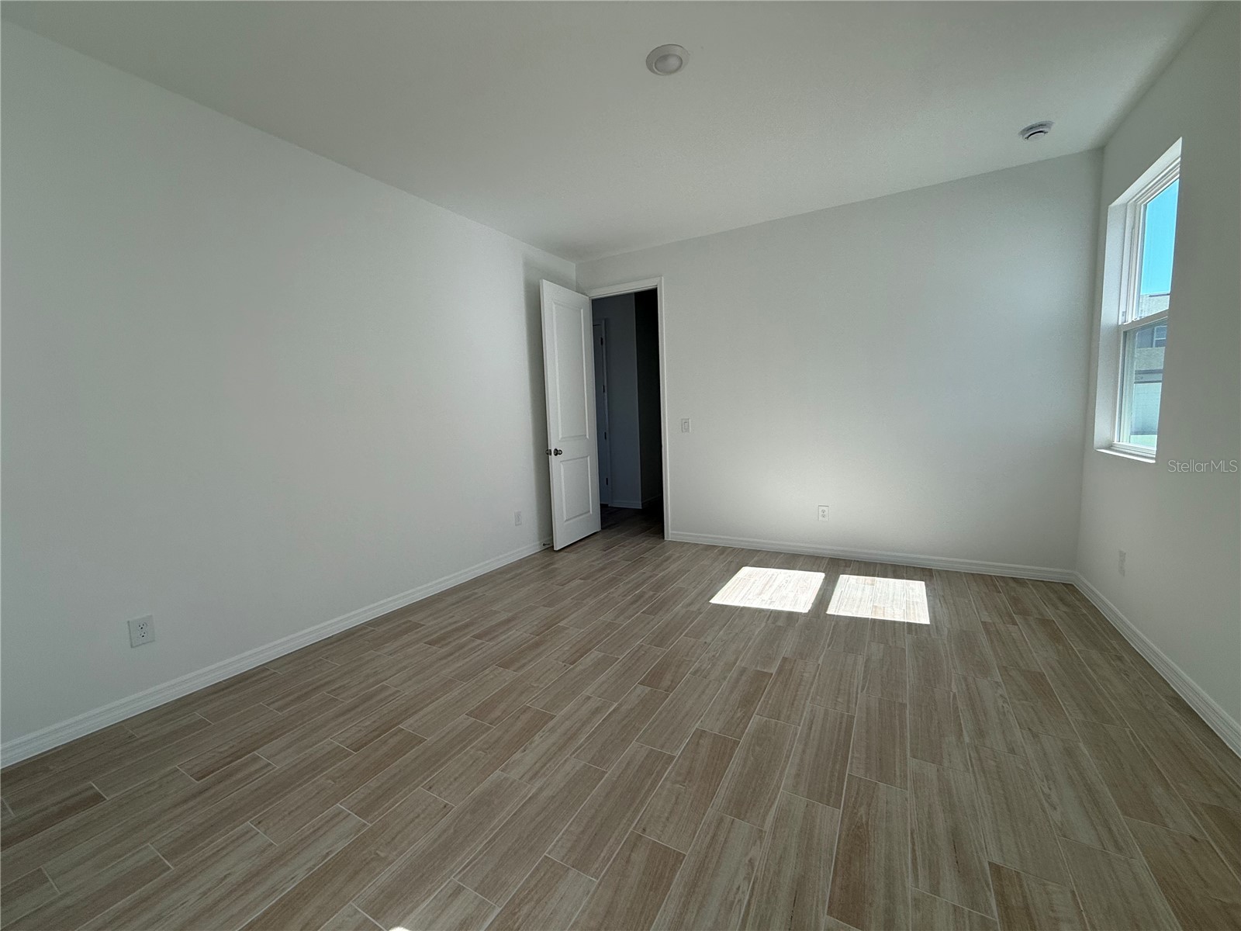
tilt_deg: -4.0
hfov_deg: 102.1
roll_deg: +2.0
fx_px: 502
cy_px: 466
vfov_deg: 85.7
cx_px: 620
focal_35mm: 14
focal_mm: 2.22
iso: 64
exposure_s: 1/329
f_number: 2.2
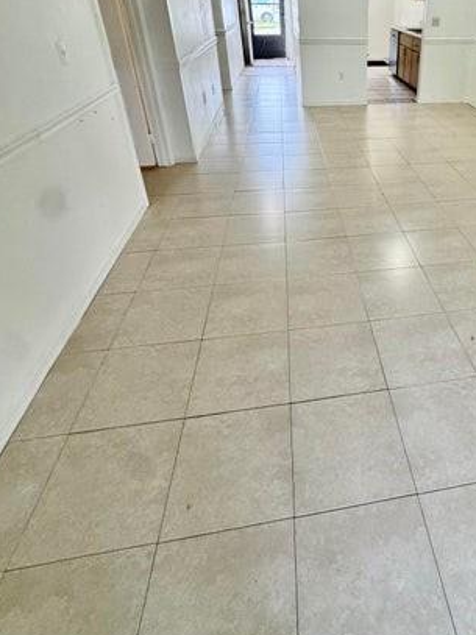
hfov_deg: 57.8
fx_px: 404
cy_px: 208
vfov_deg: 73.9
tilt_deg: -27.7
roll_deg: -0.9
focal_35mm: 22
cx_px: 359
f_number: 2.2
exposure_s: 1/120
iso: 160
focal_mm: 2.22
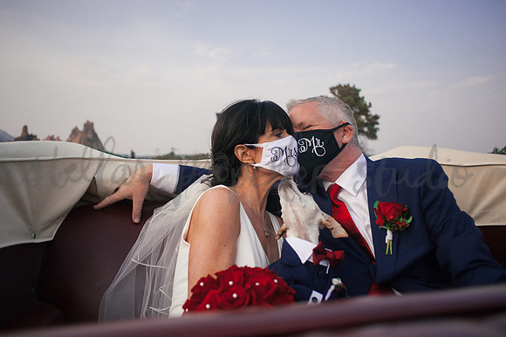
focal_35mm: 28
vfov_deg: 46.4
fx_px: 393
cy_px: 168
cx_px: 253
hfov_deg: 65.5
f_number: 3.5
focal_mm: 28
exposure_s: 1/8000
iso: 2000
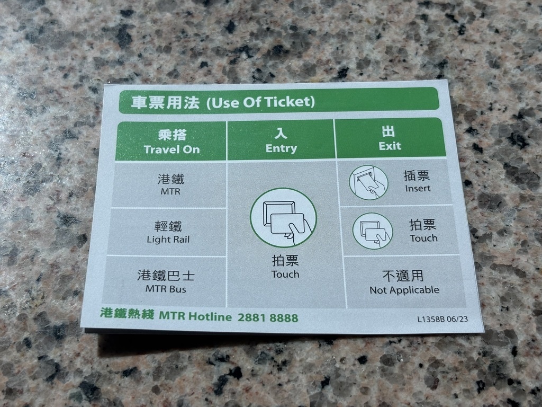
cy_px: 204
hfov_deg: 36.8
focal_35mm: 52
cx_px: 271
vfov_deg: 28.0
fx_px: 814
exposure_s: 1/5618
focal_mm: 5.96
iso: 40
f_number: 1.6
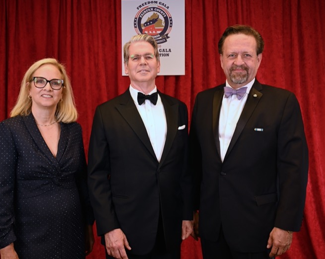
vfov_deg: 37.3
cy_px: 130
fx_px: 385
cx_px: 159
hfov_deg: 45.8
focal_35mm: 40
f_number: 4
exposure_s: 1/125
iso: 640
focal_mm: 35
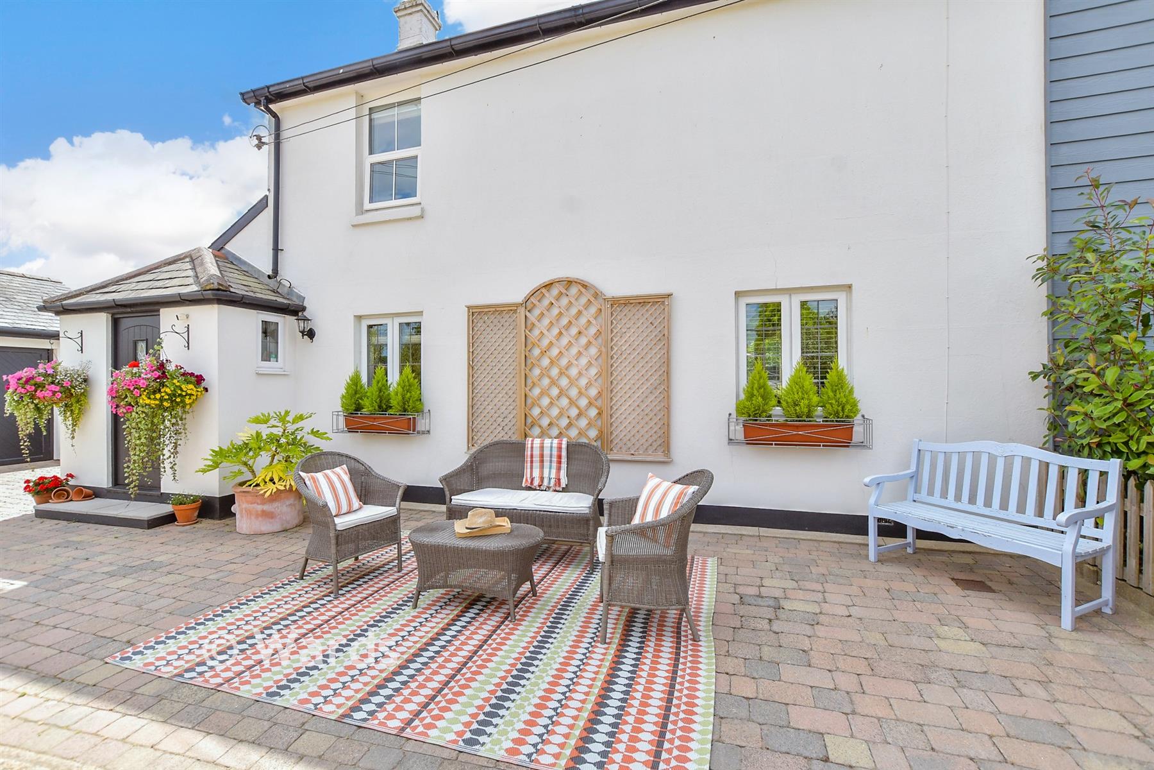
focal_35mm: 15
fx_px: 481
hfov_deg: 100.4
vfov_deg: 77.3
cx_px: 577
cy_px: 385
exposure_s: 1/250
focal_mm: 10
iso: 160
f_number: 6.3
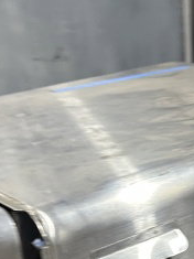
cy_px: 394
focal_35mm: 83
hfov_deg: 17.6
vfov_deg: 20.1
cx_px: 155
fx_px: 621
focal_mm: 6.86
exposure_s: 1/60
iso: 320
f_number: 1.78
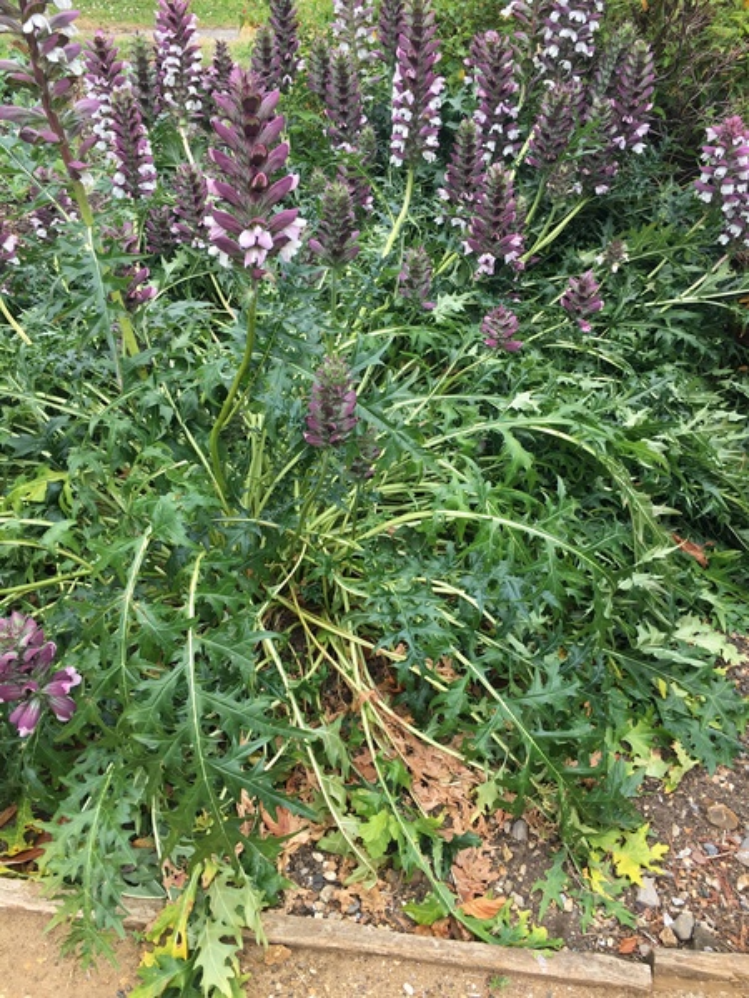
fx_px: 837
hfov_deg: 48.2
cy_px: 499
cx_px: 374
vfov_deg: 61.7
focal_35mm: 29
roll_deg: -1.8
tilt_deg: -38.8
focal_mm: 4.15
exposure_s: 1/190
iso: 25
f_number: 2.2
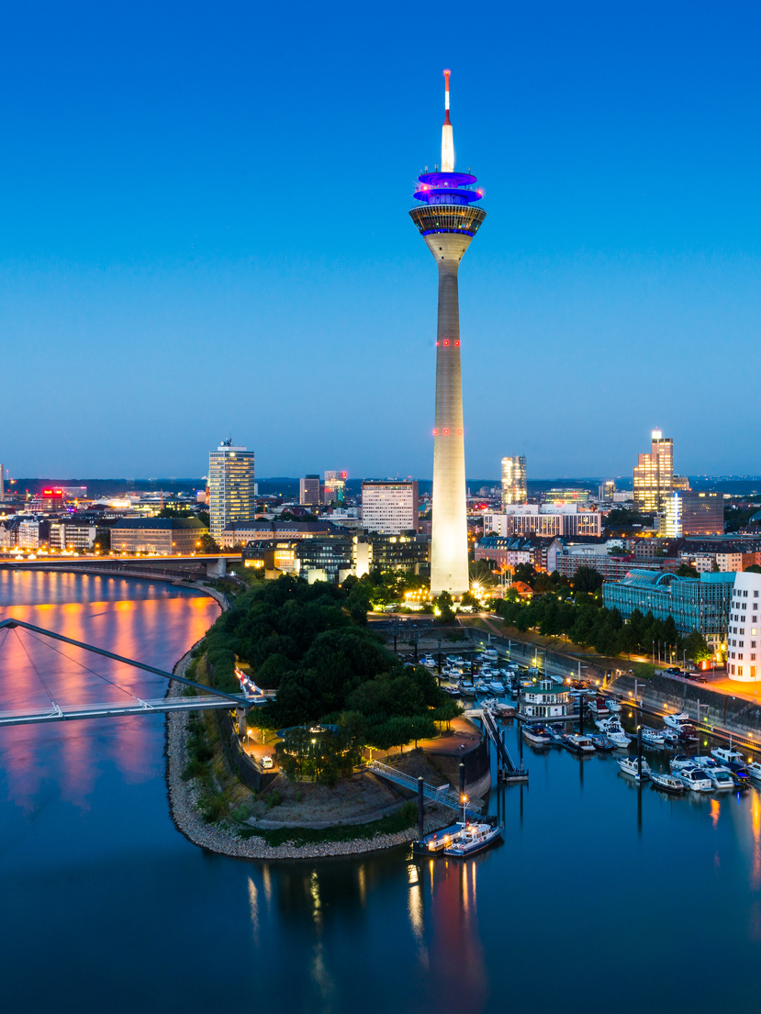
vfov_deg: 40.4
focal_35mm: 47
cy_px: 508
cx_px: 586
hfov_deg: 30.3
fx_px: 1377
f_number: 16
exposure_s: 30
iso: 100
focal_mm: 32
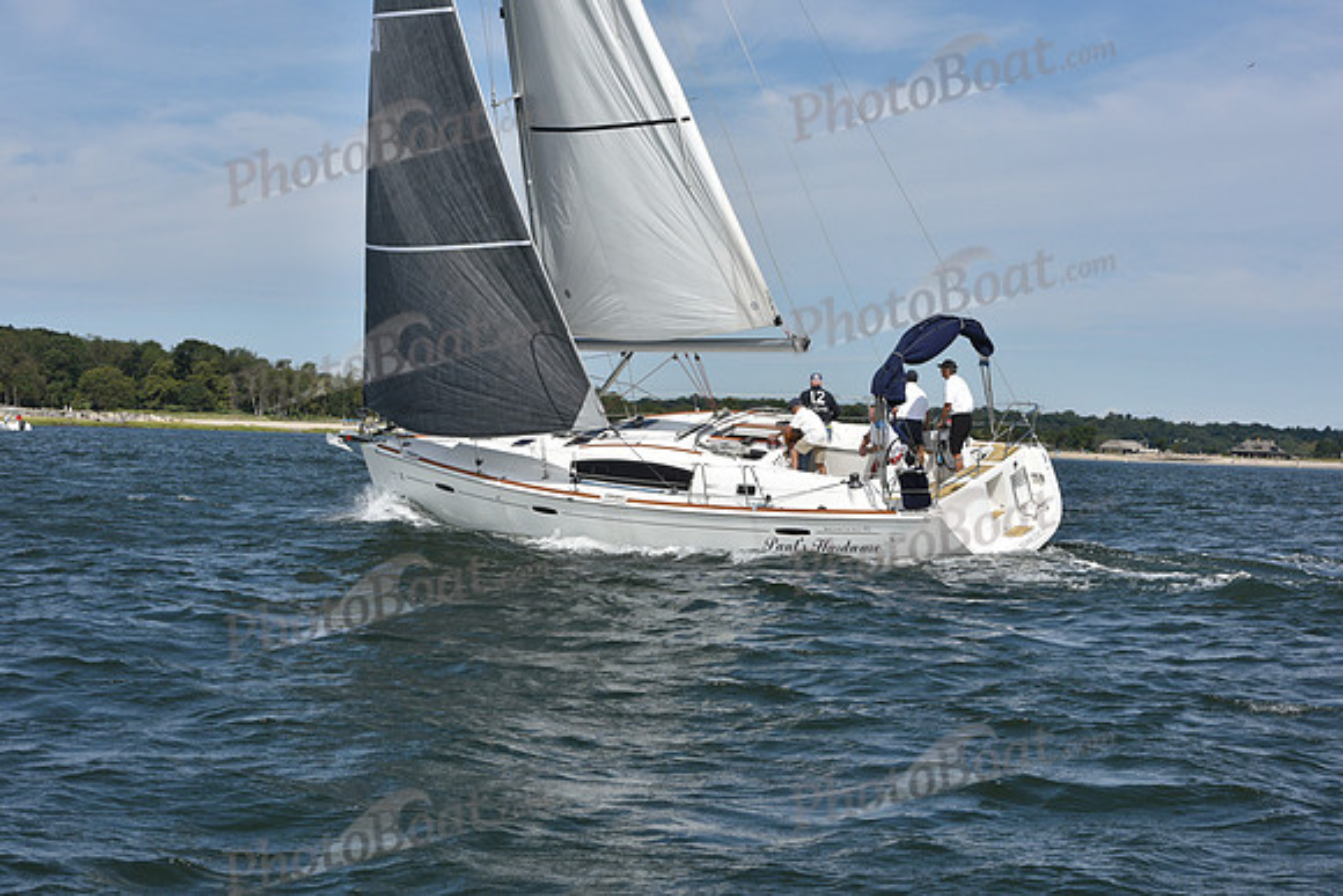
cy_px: 448
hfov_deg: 28.8
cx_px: 672
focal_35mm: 70
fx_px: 2612
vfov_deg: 19.5
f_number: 11
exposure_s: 1/1000
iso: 320
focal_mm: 70
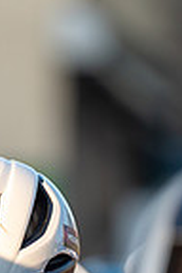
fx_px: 8349
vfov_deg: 1.9
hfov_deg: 1.2
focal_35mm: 1101
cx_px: -137
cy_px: 345
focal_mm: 200
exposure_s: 1/800
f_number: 3.2
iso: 160
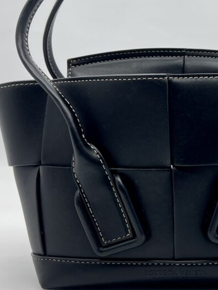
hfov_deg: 27.9
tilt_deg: -4.1
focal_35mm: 51
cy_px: 117
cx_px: 181
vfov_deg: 37.3
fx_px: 428
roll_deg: +0.0
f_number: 1.5
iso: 32
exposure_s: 1/130
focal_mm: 5.7
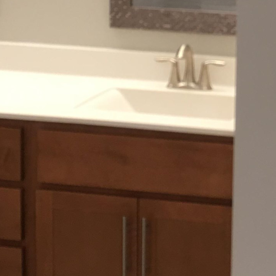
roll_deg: -1.7
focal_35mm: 110
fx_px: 992
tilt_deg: -9.8
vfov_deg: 15.6
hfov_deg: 15.6
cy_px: 26
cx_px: 267
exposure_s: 1/30
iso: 80
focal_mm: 4.15
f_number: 2.2
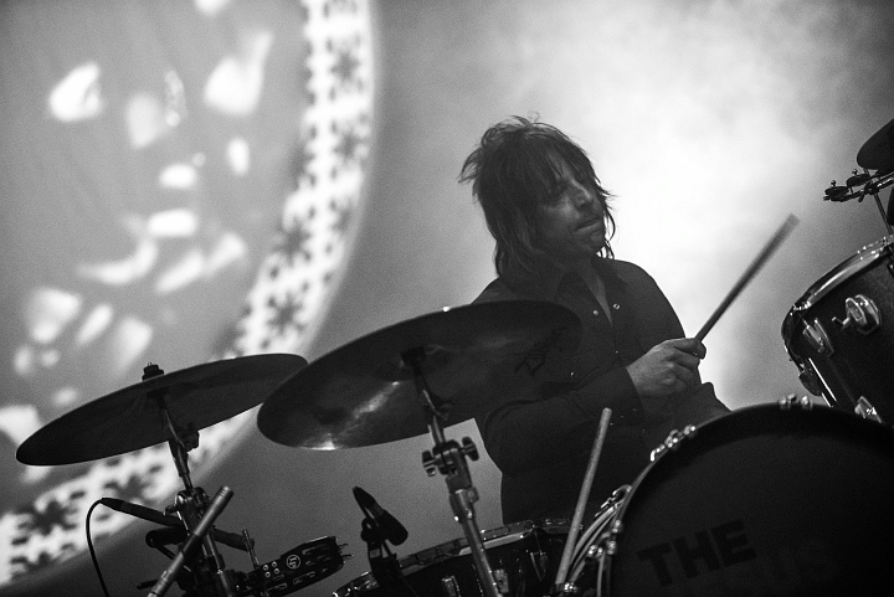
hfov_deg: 13.2
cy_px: 298
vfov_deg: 8.9
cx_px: 447
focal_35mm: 155
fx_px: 3851
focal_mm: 155
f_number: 2.8
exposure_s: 1/100
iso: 1250
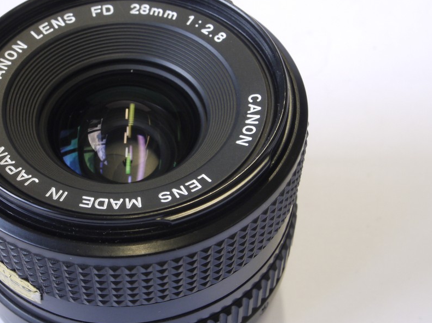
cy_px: 160
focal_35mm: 70
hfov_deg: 27.7
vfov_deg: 21.0
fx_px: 873
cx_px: 169
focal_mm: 23
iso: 400
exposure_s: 1/13
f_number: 11
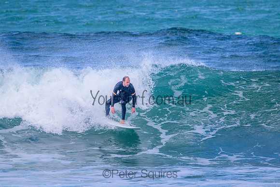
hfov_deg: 2.6
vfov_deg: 1.7
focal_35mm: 800
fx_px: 6223
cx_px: 140
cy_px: 94
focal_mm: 800
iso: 1800
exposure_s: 1/1600
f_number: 11
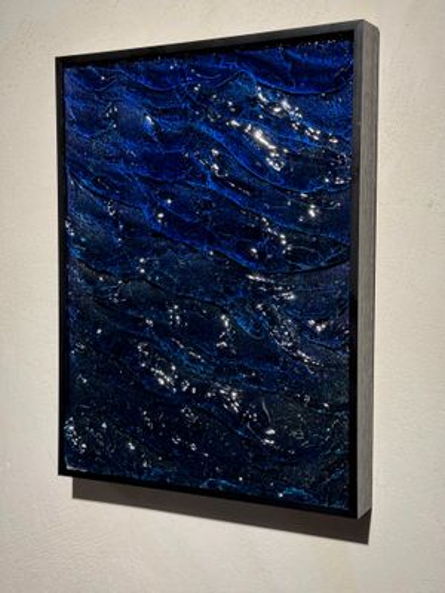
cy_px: 296
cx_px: 222
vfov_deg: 39.7
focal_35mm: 48
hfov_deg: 30.3
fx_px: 823
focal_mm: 6.8
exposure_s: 1/100
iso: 50
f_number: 1.8
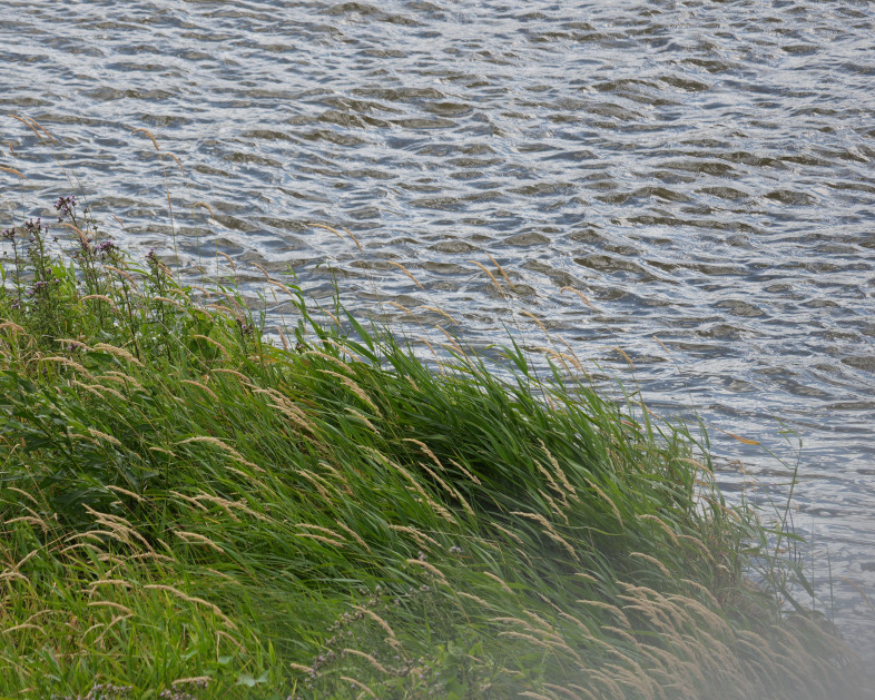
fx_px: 13131
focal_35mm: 507
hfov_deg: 3.8
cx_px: 302
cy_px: 347
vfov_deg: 3.1
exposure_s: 1/400
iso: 100
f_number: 4
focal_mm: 141.09
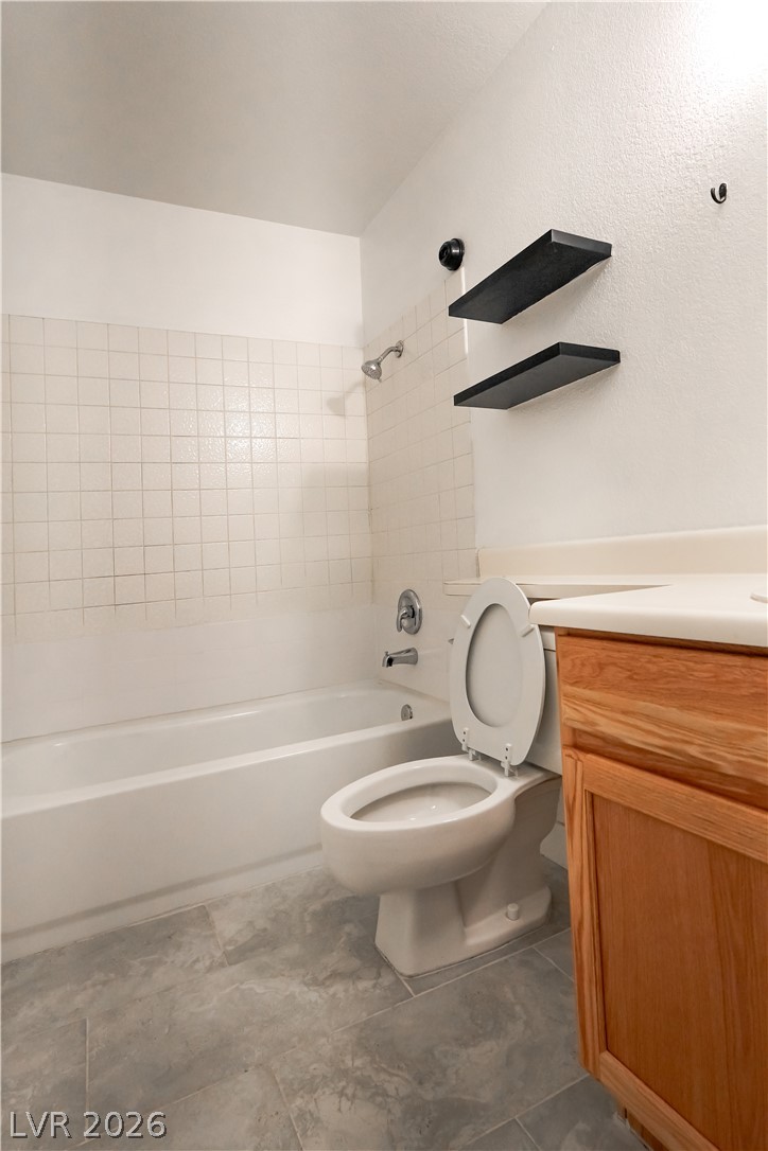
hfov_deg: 67.4
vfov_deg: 90.0
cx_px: 384
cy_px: 576
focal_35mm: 18
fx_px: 576
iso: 1250
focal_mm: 12
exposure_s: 1/160
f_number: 4
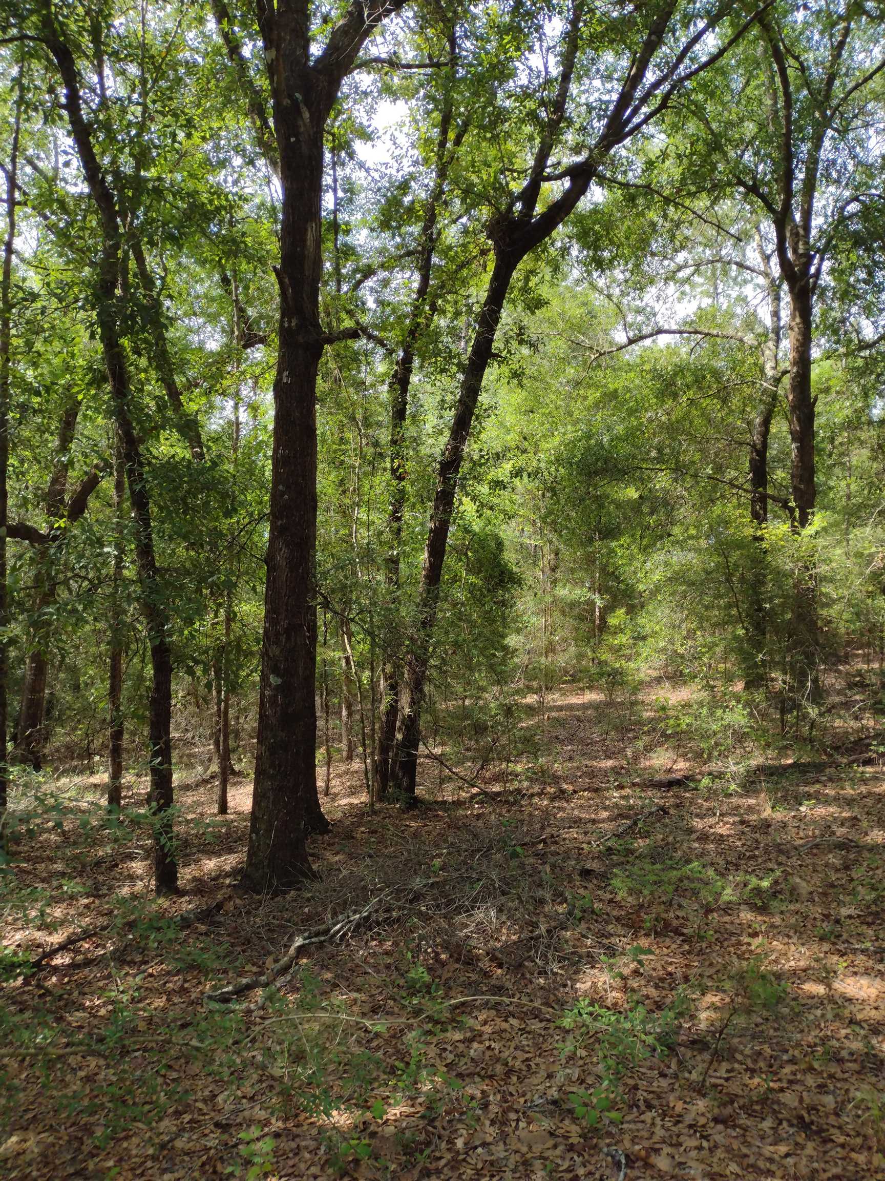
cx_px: 442
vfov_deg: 65.3
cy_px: 590
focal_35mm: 27
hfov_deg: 51.4
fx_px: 920
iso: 100
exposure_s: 1/569
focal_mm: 4.71
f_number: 1.7
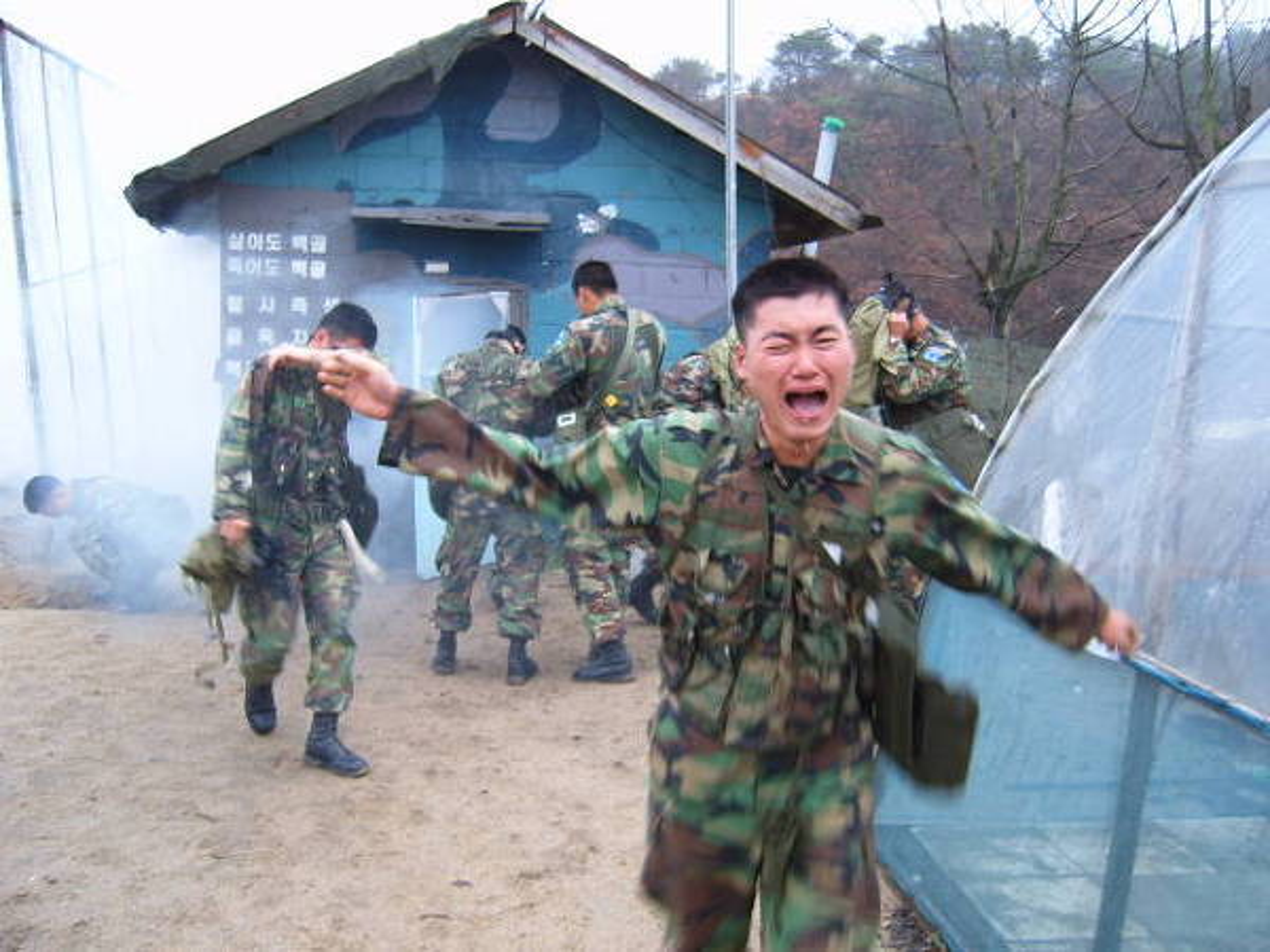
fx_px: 1357
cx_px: 635
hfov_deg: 50.1
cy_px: 476
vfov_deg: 38.7
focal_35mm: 37
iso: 63
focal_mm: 6.2
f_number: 2.9
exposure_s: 1/30
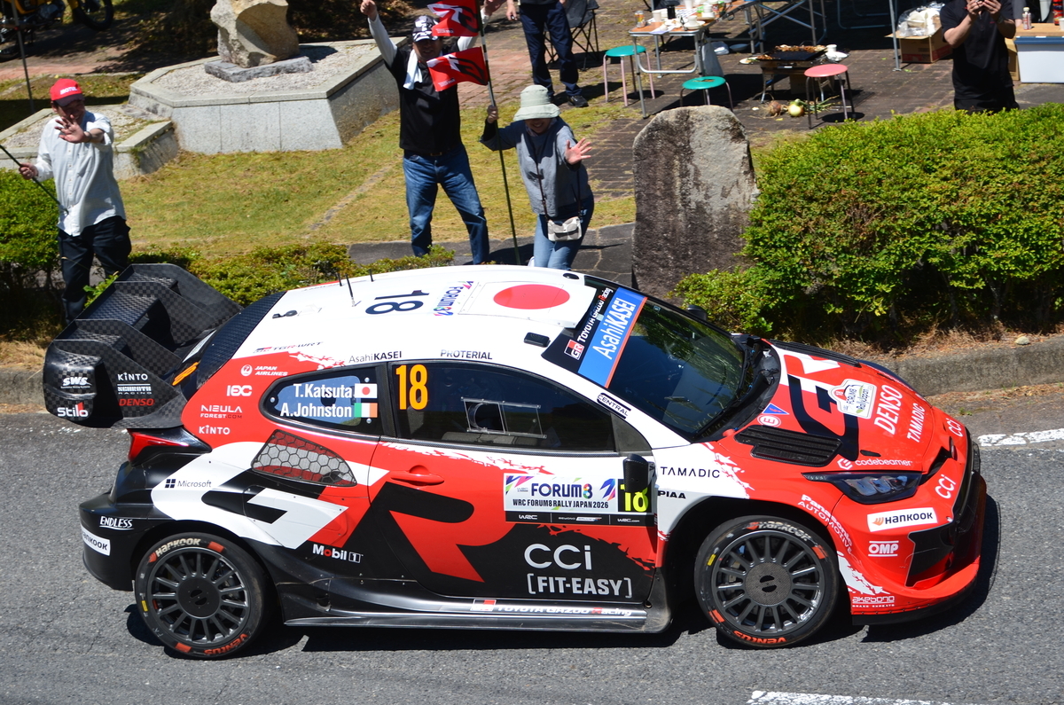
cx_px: 532
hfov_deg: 23.4
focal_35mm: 87
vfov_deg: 15.6
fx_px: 2566
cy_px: 352
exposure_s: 1/1000
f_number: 4
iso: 100
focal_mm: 58
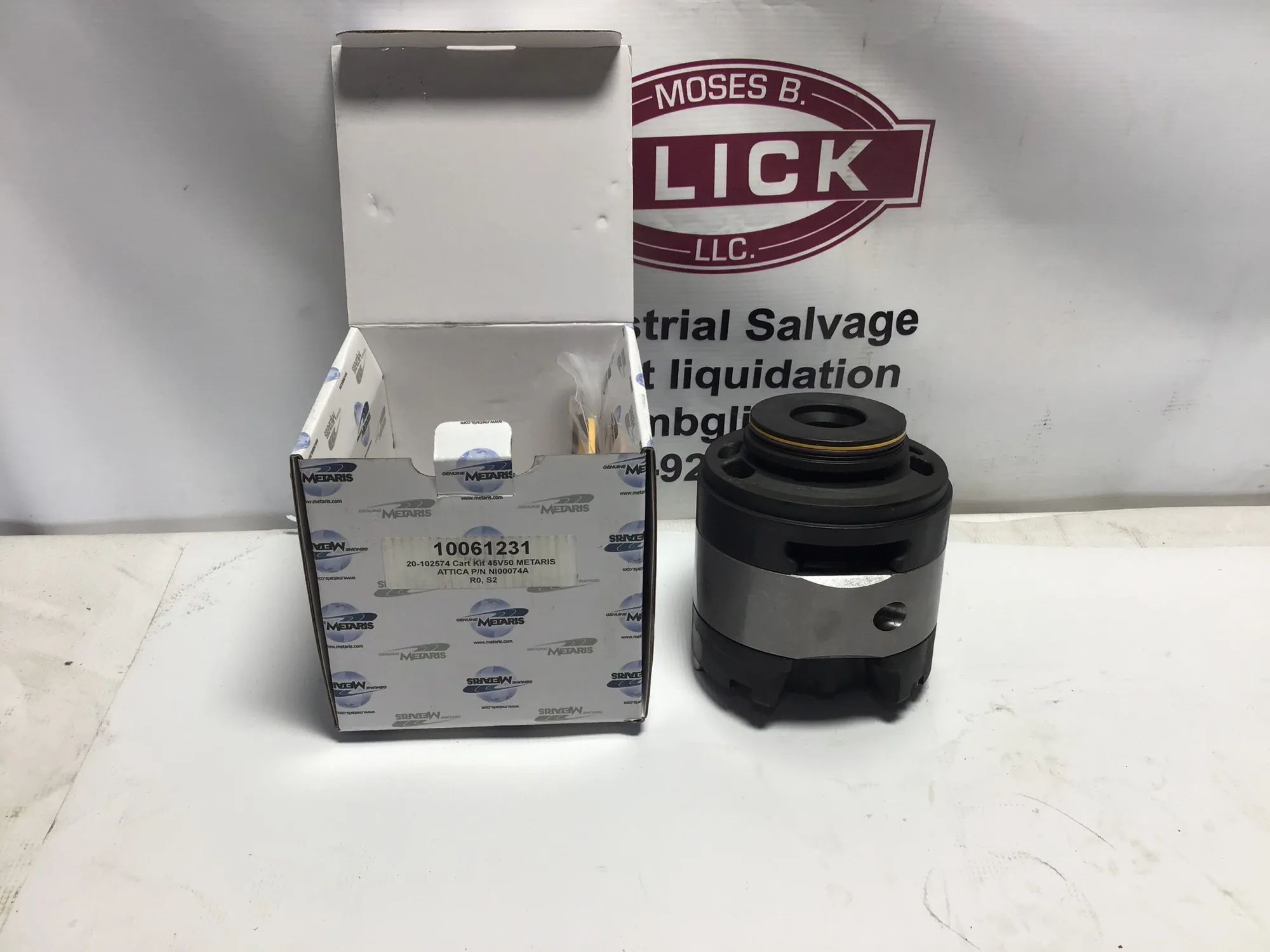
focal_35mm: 31
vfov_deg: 45.4
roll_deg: -3.0
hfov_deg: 58.4
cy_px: 476
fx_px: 1137
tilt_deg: -31.6
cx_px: 635
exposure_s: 1/127
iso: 25
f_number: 2.4
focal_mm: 3.3
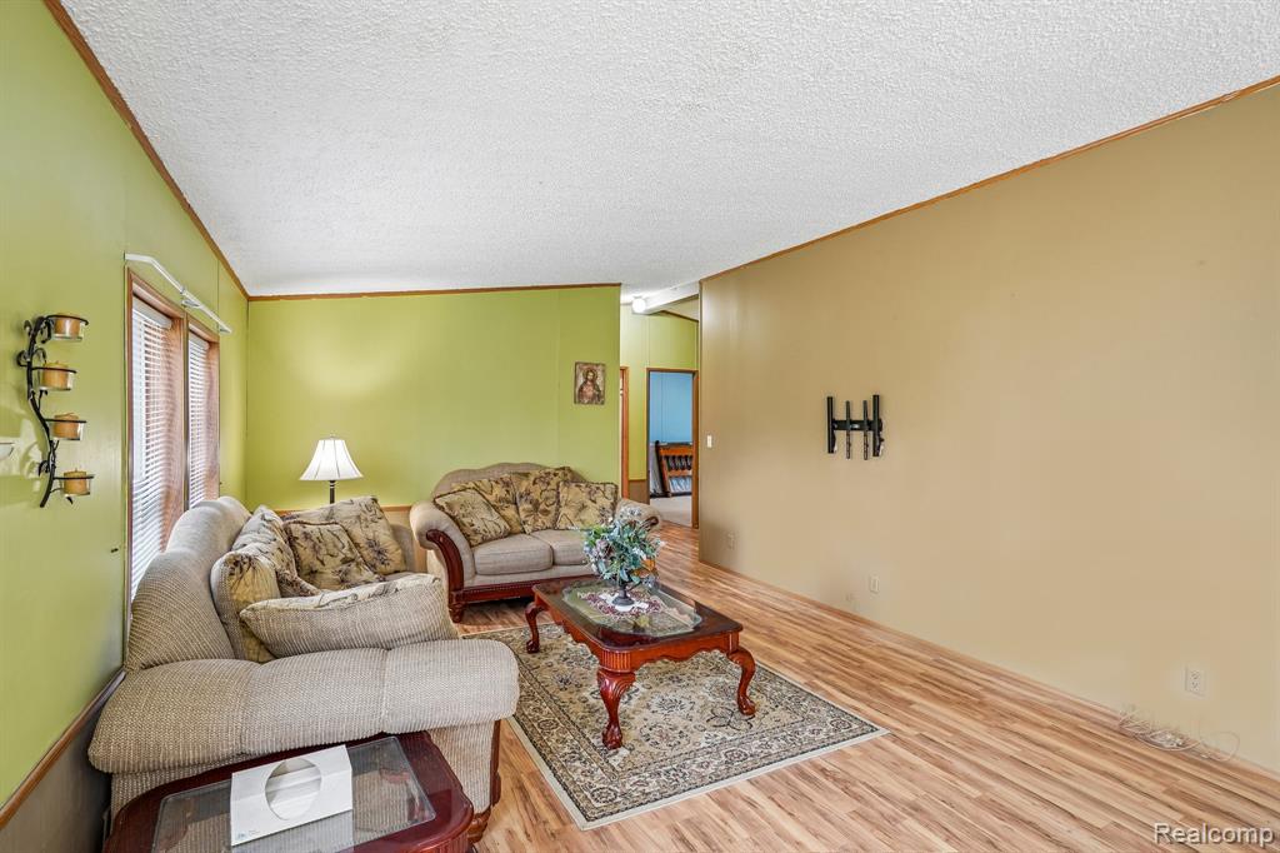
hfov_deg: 96.8
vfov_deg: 73.7
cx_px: 640
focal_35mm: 16
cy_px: 426
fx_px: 569
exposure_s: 1/3.33
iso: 400
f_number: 8
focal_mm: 16
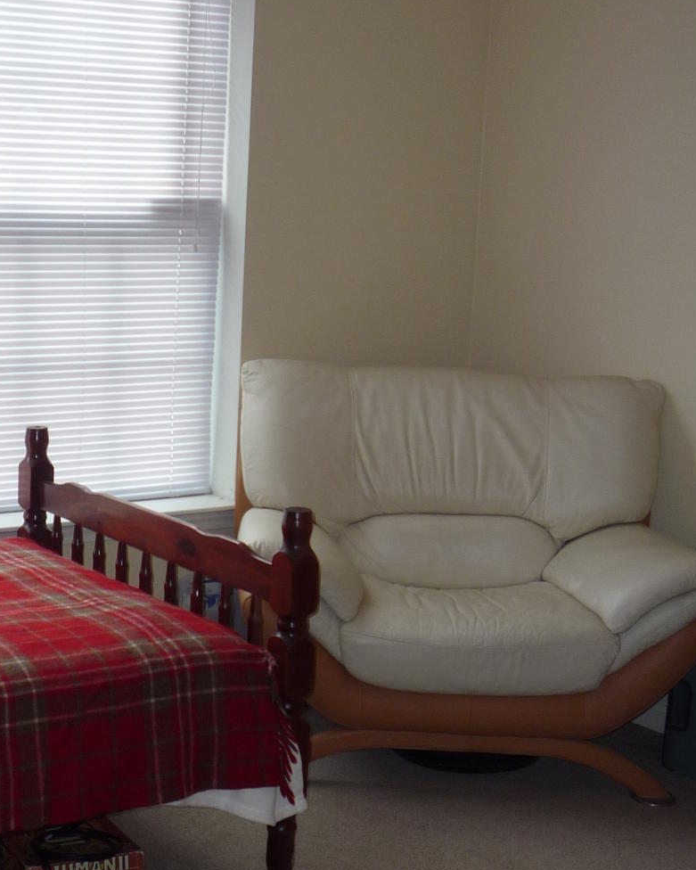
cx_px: 64
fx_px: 1545
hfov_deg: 24.6
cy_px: 467
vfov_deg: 31.4
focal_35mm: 60
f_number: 3.3
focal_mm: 5.2
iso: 100
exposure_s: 1/30
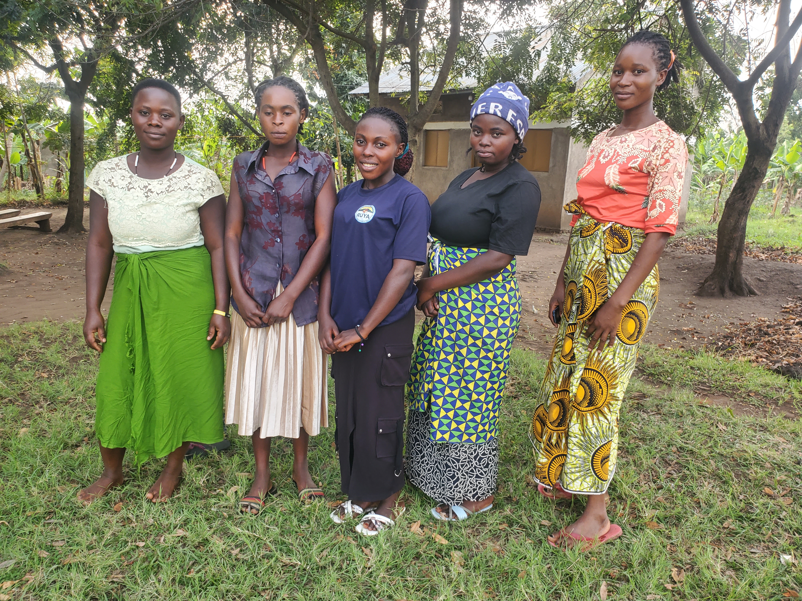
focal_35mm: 26
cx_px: 401
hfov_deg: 67.3
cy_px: 300
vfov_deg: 53.1
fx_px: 602
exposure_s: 1/100
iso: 125
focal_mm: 4.3
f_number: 2.4
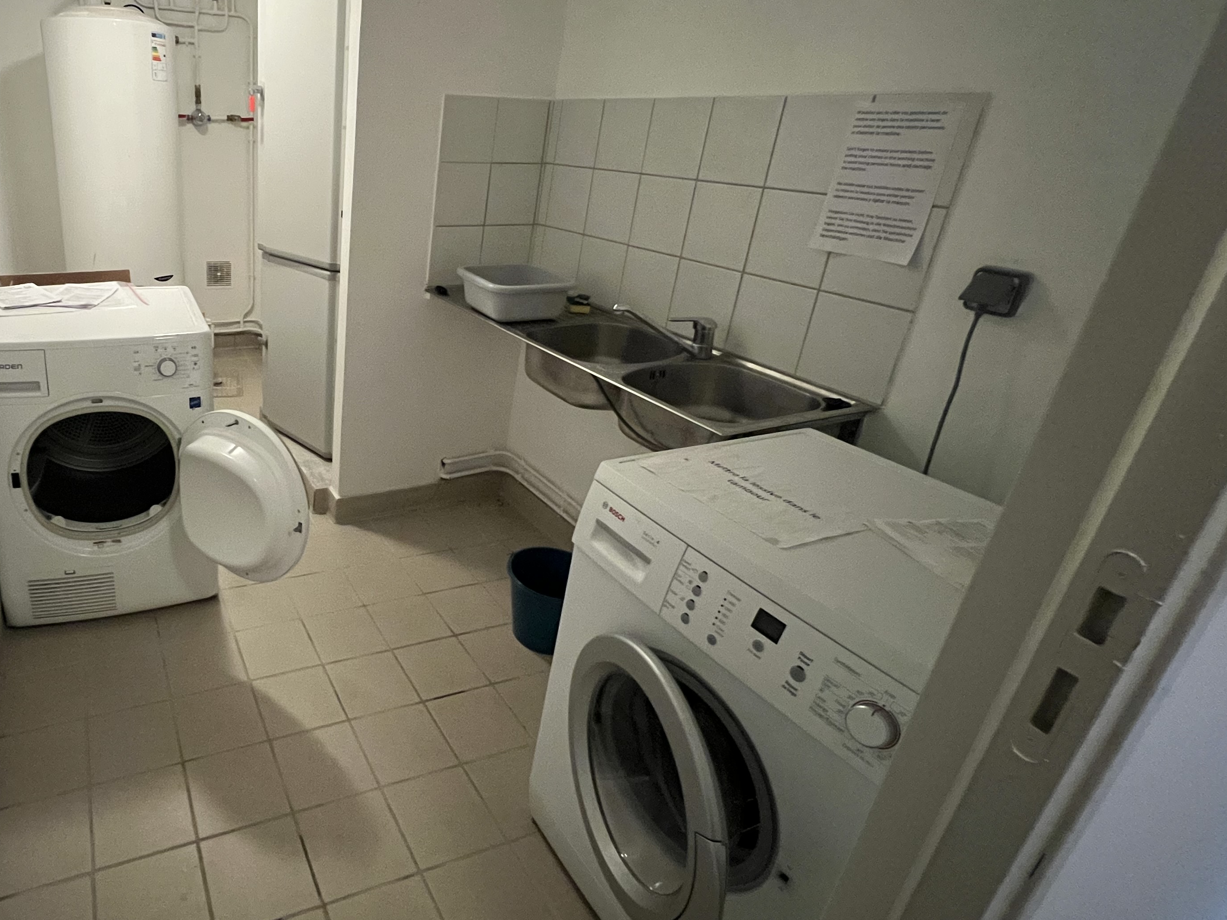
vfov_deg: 68.5
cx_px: 342
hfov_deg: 79.7
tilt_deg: -22.6
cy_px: 407
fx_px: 673
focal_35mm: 19
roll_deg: -3.2
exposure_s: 1/33
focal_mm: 1.57
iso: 800
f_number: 1.8
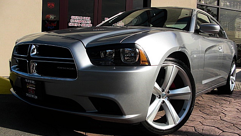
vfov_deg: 29.6
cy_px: 81
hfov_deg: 50.5
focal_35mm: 40
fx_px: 256
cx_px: 121
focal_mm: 6.3
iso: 50
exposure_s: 1/160
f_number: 7.9
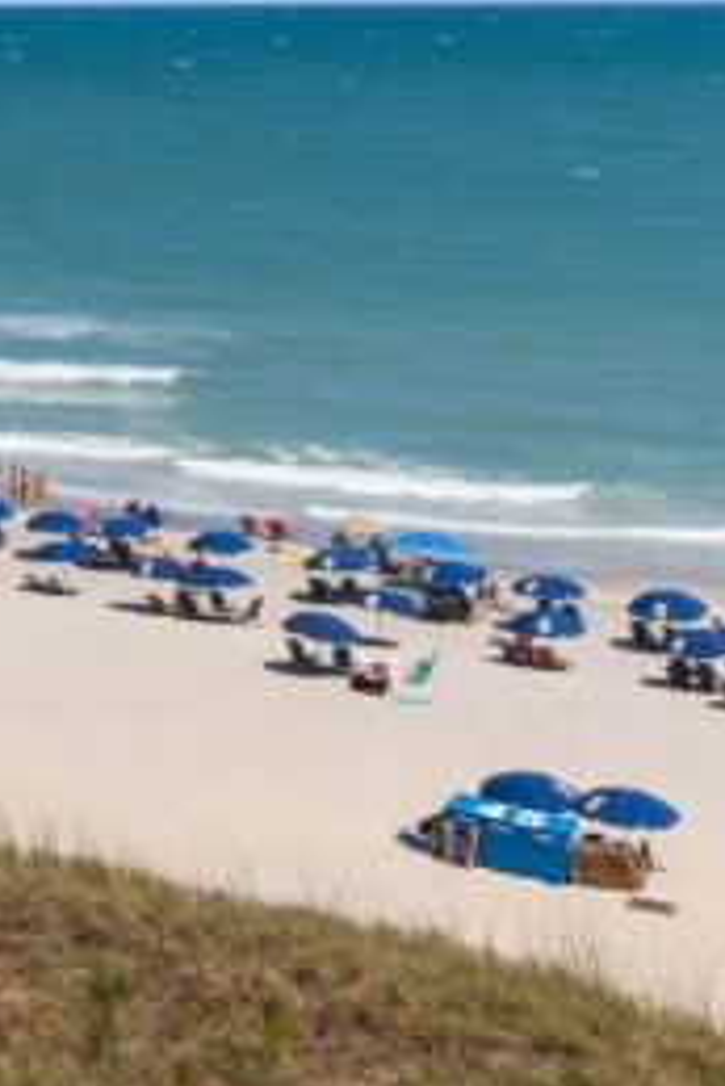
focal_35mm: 87
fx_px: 2624
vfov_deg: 22.3
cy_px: -48
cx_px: -1077
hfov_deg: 12.2
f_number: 9
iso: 100
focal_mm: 15
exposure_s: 1/320
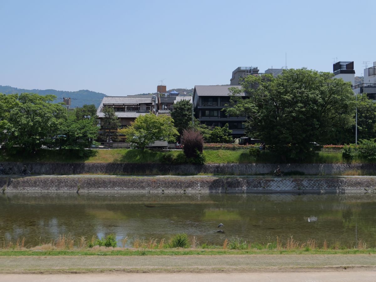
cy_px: 141
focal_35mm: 46
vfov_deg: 31.5
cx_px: 188
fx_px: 500
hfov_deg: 41.2
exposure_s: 1/3200
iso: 100
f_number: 2.6
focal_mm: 20.6
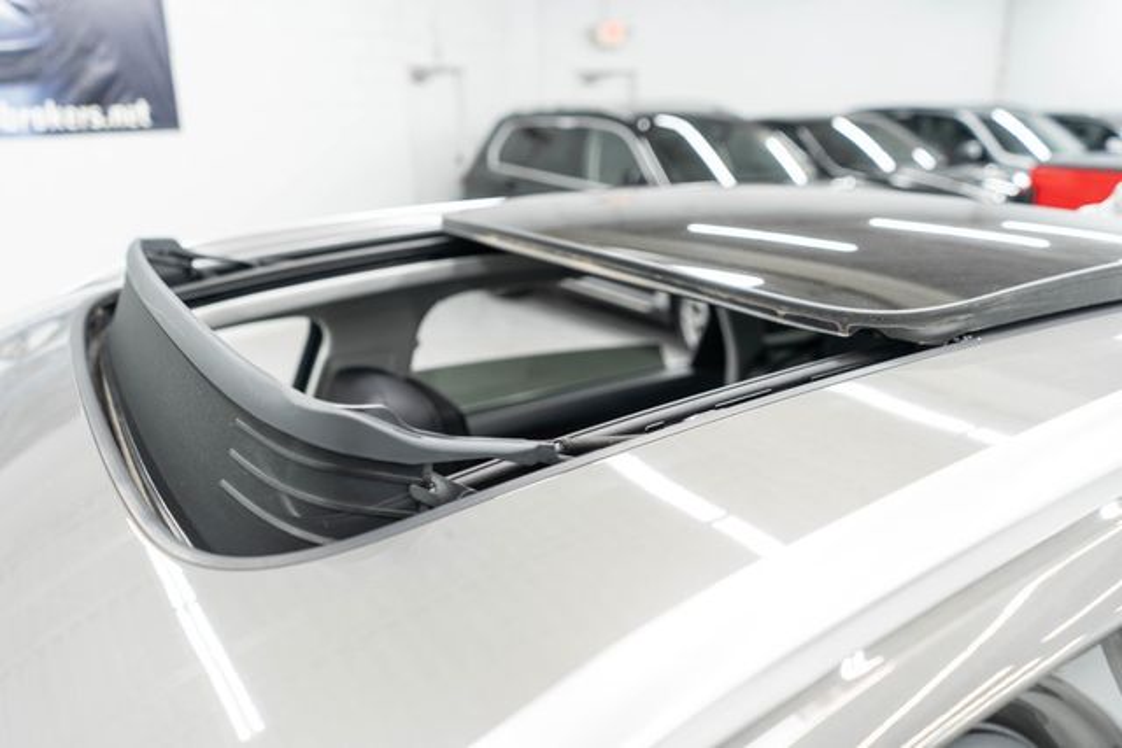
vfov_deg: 46.4
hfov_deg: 65.5
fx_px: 873
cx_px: 561
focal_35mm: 28
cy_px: 374
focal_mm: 28
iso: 500
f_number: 3.2
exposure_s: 1/40
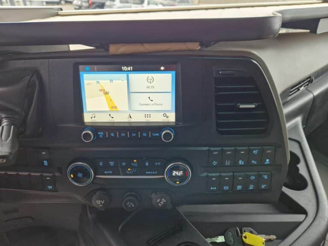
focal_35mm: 23
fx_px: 218
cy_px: 123
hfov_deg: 73.9
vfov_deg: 58.9
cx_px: 164
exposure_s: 1/100
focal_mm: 5.4
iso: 400
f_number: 1.8
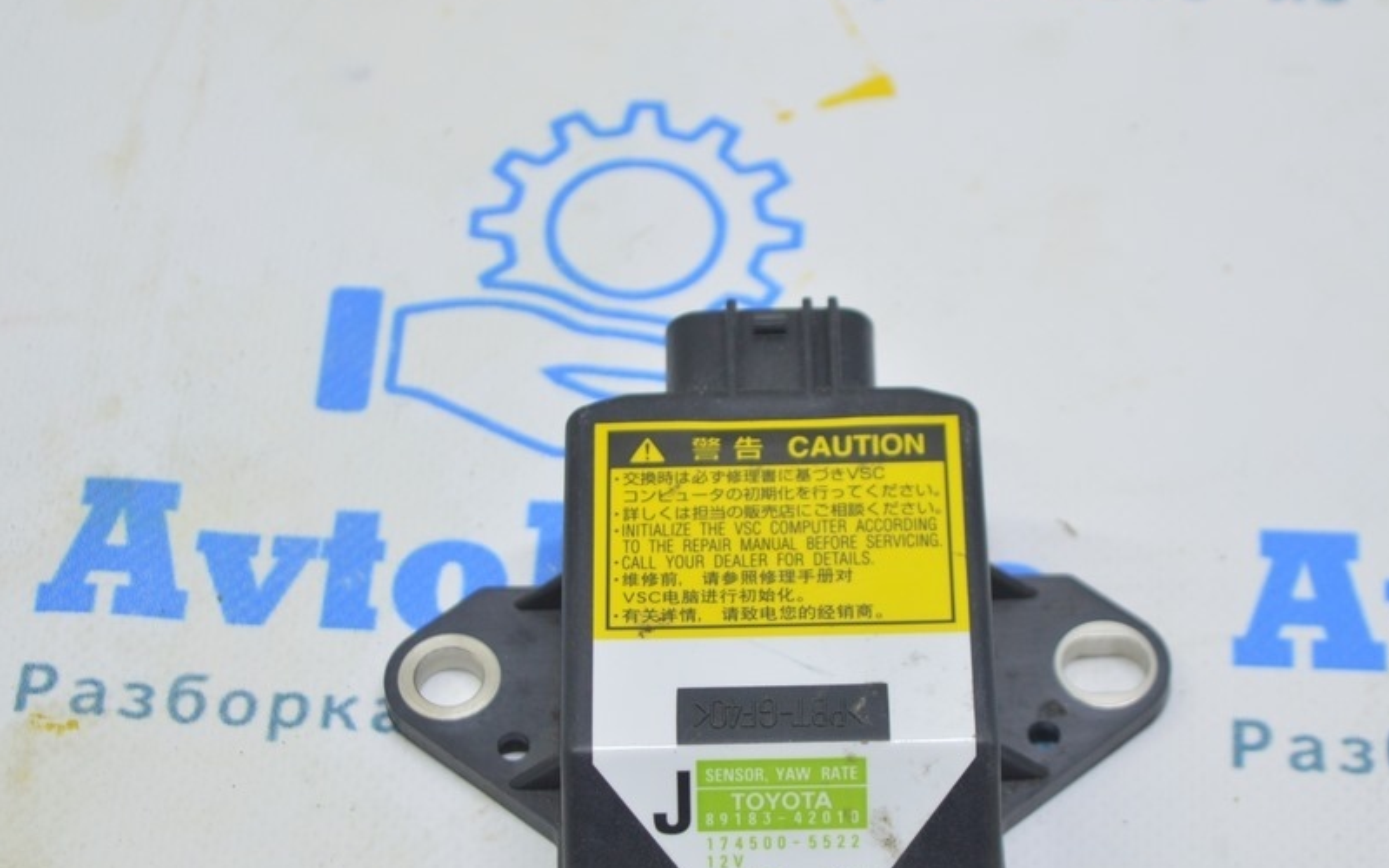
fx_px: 4074
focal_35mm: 108
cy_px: 552
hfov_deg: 19.3
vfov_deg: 12.1
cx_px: 706
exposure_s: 1/20
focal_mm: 55
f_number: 5.6
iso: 400
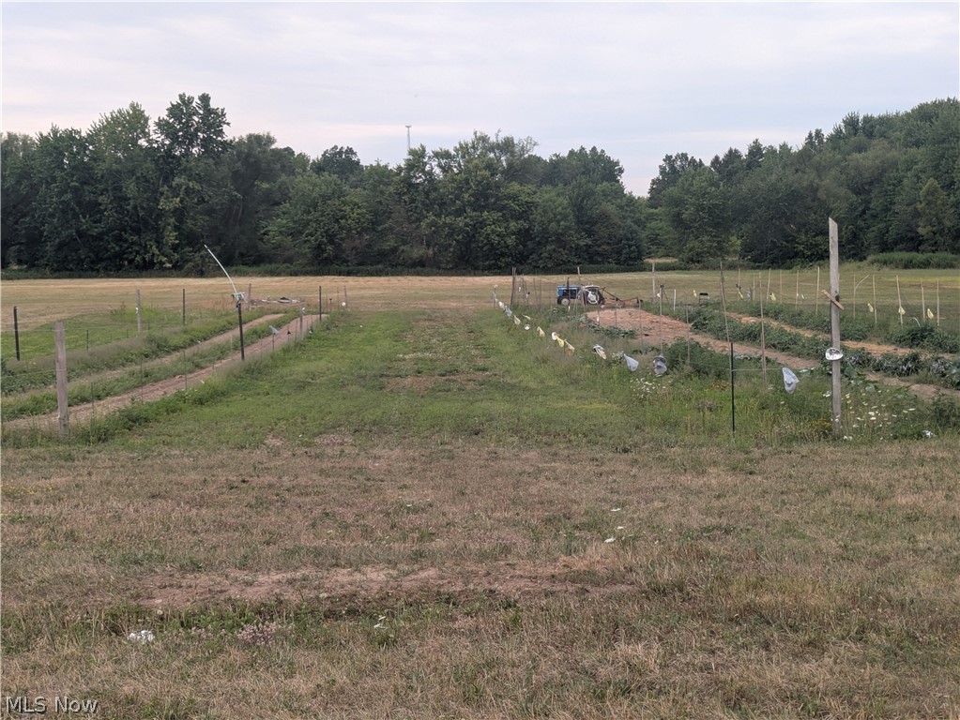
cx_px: 480
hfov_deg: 37.5
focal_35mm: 51
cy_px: 360
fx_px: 1415
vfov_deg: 28.6
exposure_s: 1/415
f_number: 1.89
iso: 45
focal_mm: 5.43
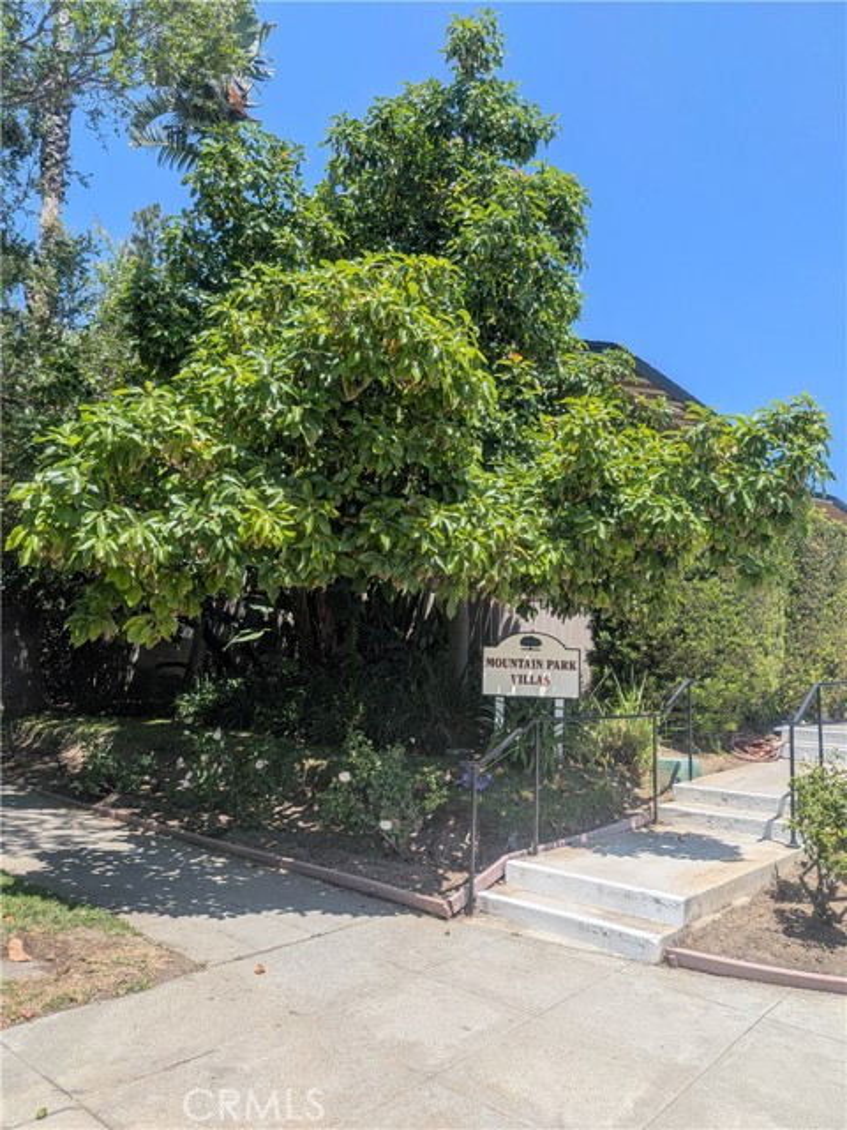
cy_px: 565
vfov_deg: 71.6
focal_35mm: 24
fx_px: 783
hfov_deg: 56.8
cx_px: 424
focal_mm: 4.53
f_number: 1.7
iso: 29
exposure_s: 1/1325
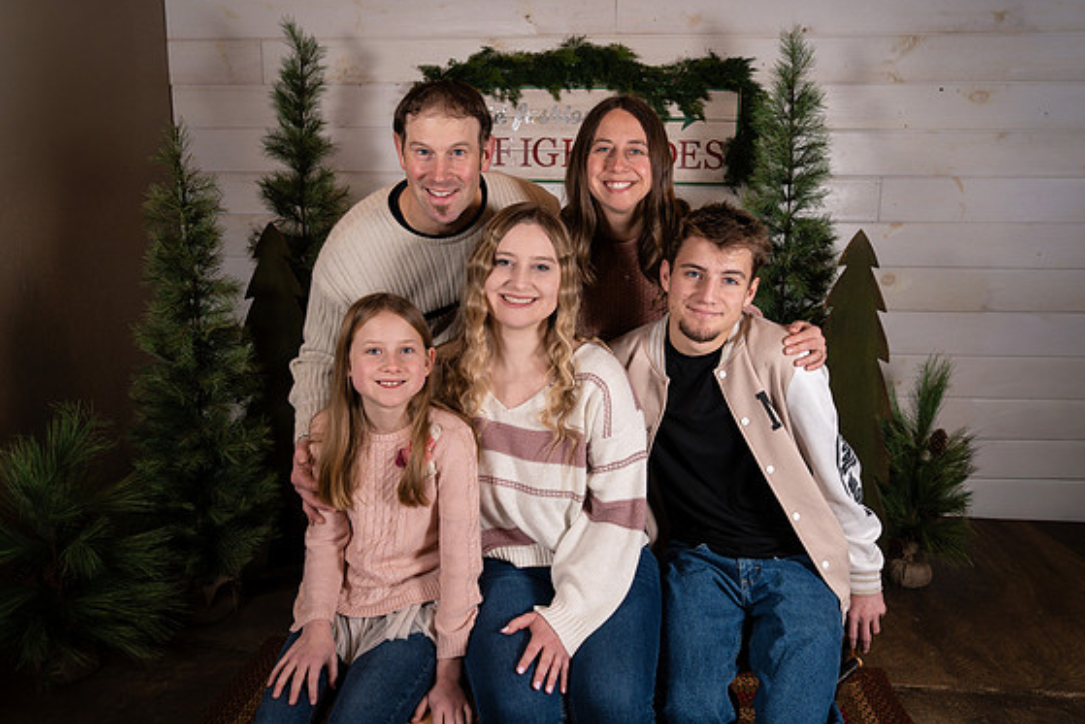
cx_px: 559
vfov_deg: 46.4
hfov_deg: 65.4
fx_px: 844
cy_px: 366
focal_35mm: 28
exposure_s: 1/250
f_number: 5.6
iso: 400
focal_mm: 27
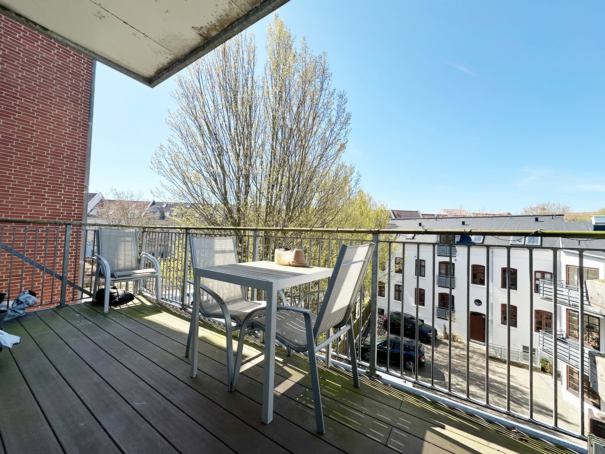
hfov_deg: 102.1
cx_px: 302
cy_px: 227
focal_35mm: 14
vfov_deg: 85.7
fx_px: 245
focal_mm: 2.22
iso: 50
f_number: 2.2
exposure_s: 1/1182
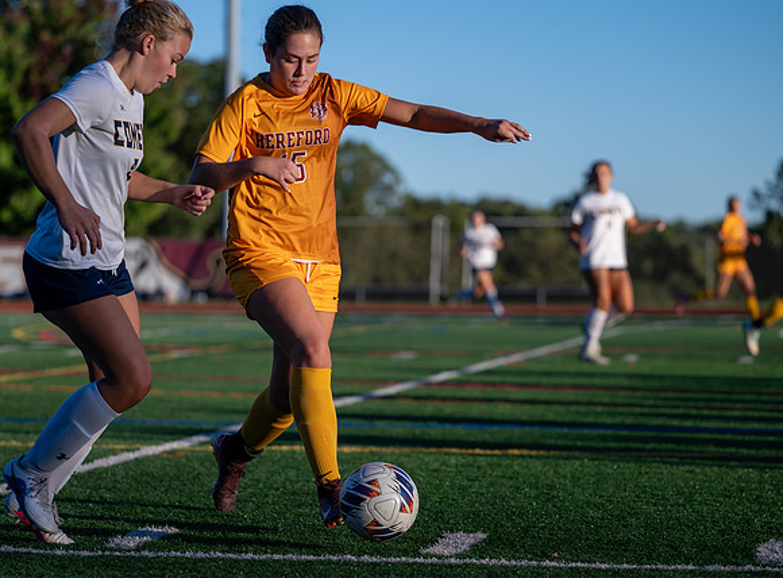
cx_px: 315
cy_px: 326
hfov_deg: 15.6
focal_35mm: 127
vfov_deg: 11.6
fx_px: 2850
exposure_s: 1/2000
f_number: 2.8
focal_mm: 105
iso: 110
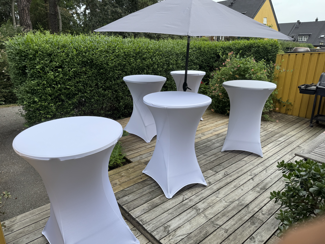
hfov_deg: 71.6
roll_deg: +0.5
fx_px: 225
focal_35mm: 24
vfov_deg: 56.8
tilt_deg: -17.5
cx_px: 162
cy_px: 122
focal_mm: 6.76
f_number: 1.78
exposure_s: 1/1678
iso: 80
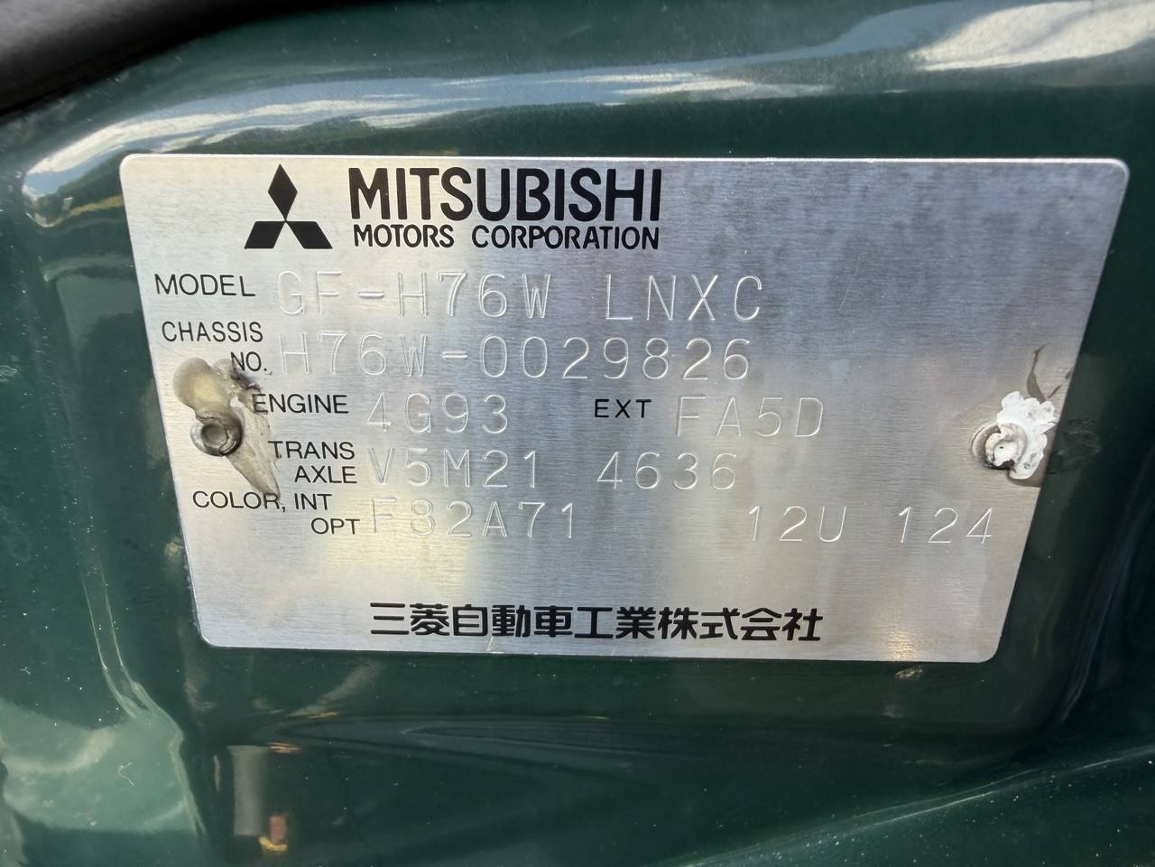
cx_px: 578
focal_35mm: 24
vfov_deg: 56.8
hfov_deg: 71.6
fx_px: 801
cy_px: 434
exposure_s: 1/129
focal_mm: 2.22
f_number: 2.2
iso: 40
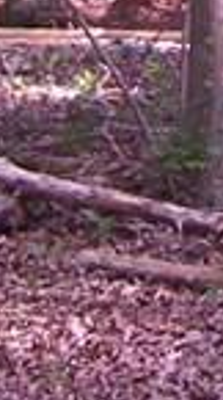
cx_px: 820
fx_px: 3096
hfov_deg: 3.9
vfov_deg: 7.0
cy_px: -508
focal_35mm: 293
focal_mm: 6.3
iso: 140
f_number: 2.8
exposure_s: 1/60
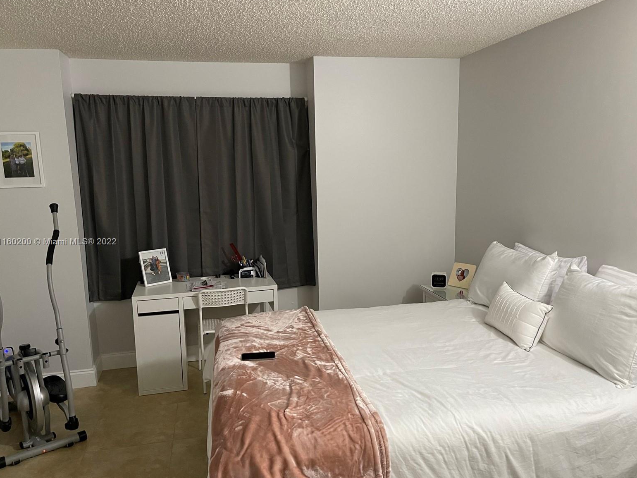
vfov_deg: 51.4
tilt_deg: -9.7
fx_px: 497
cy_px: 242
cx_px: 315
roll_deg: +0.5
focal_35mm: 27
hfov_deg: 65.3
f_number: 1.6
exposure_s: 1/60
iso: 400
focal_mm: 5.1
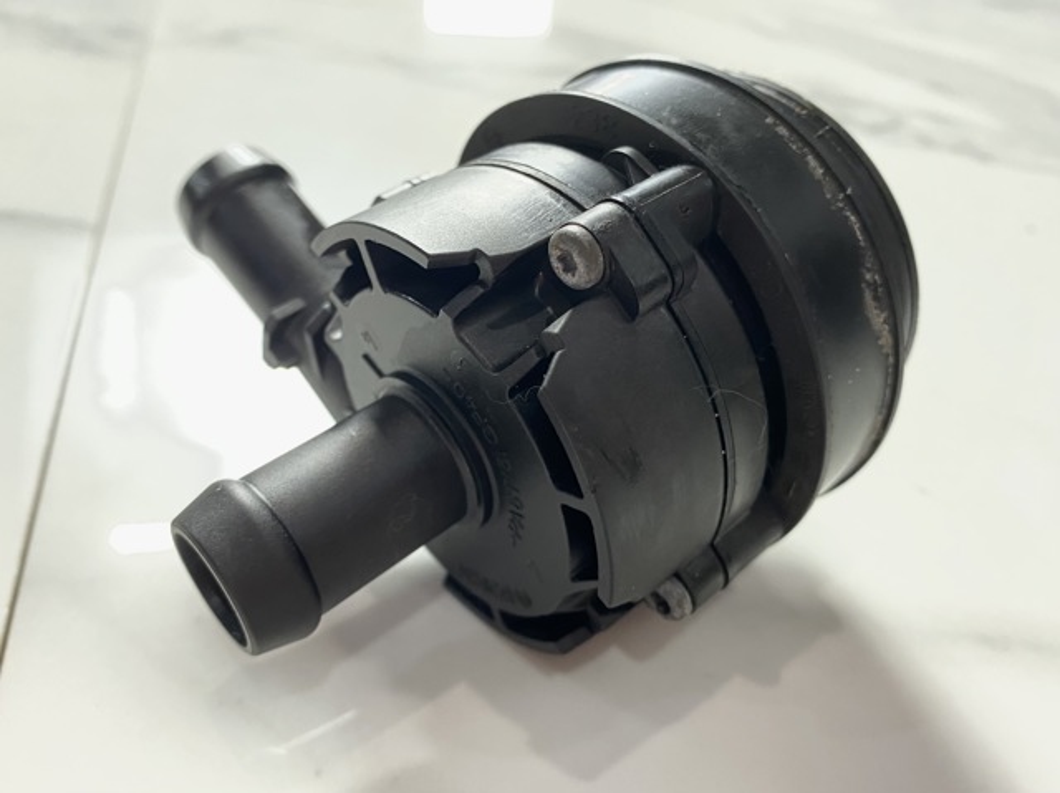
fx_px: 765
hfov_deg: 69.4
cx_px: 530
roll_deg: -3.9
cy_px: 396
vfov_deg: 54.8
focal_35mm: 25
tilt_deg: -35.1
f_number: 1.8
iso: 400
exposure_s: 1/50
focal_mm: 4.25
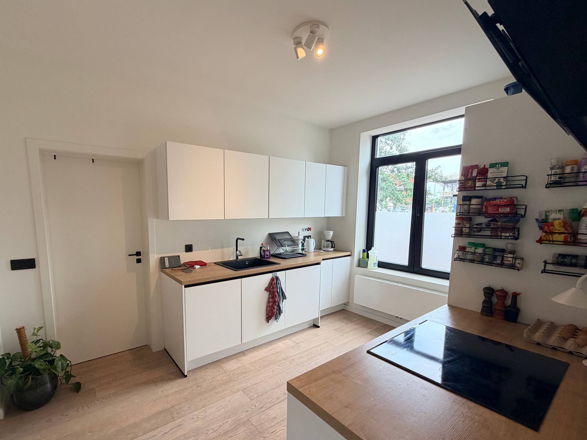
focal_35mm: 16
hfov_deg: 93.9
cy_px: 241
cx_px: 252
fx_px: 271
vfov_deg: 77.9
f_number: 2.2
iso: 125
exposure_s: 1/121
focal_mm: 2.22
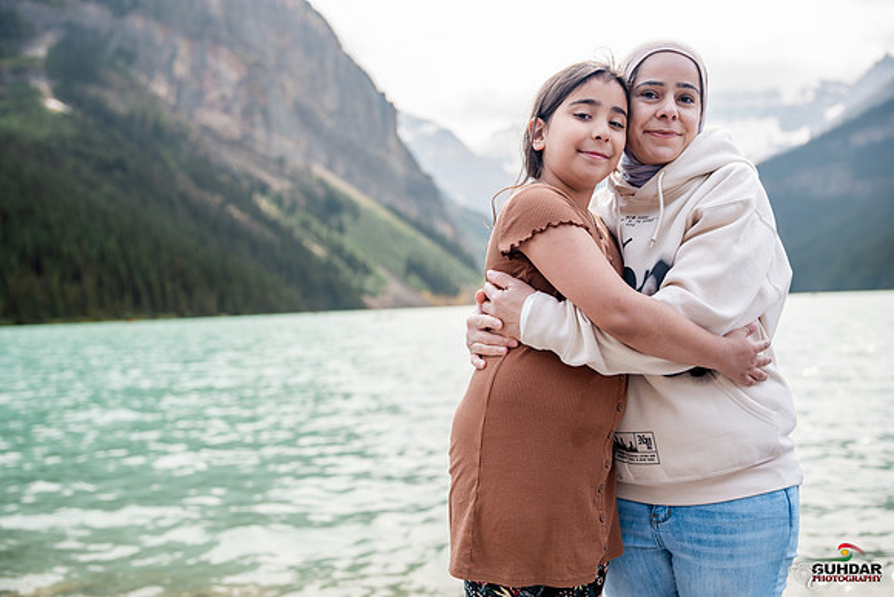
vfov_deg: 37.9
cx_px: 447
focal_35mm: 35
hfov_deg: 54.4
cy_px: 298
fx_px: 869
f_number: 2.5
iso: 200
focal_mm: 35
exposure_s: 1/1600
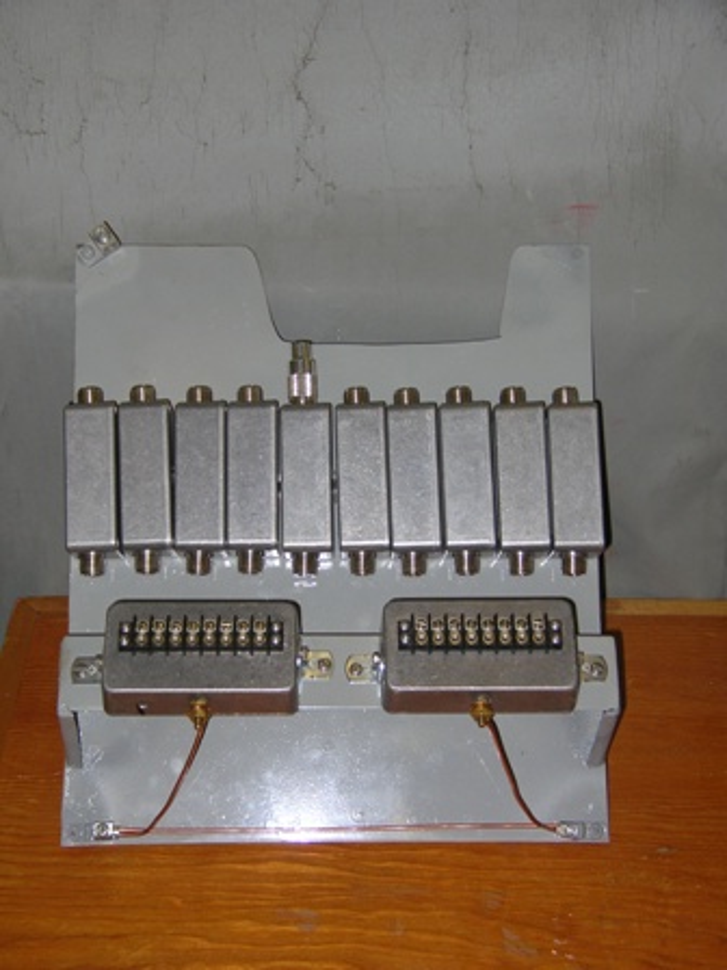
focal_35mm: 64
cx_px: 364
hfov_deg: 22.9
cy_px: 485
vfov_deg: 30.3
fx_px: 1792
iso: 50
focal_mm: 10.6
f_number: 3.2
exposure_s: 1/120
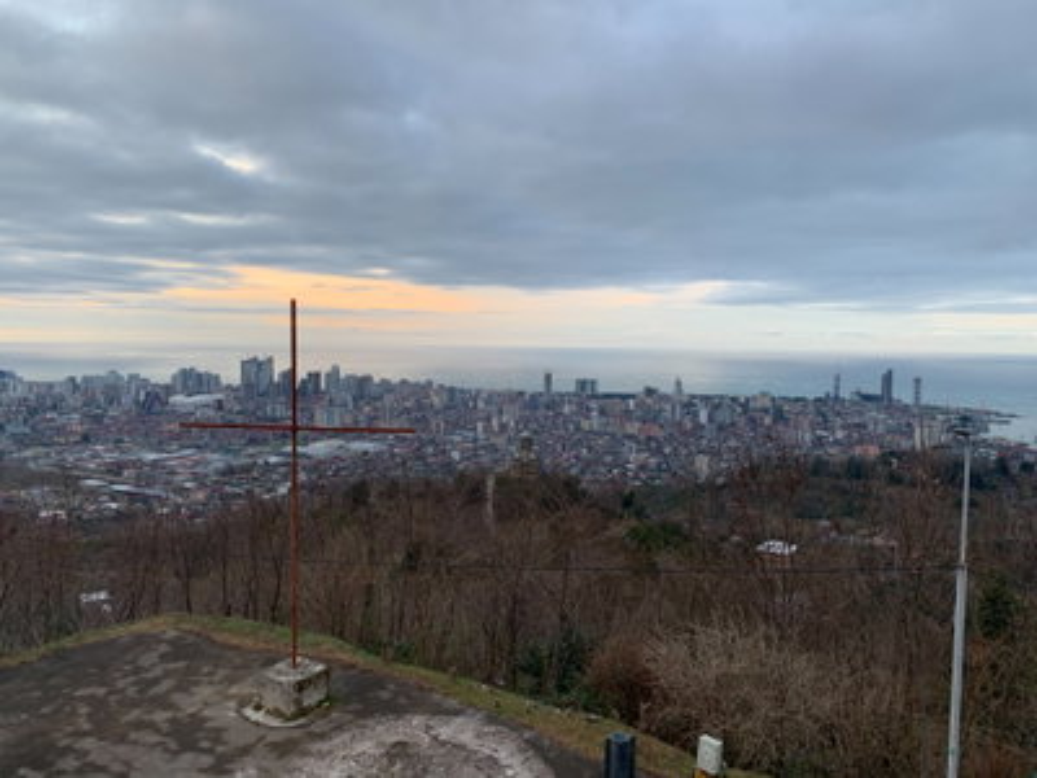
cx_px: 518
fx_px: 779
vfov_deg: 53.1
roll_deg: -0.6
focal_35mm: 26
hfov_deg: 67.3
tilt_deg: -4.1
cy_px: 389
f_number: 1.8
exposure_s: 1/125
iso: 25
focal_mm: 4.25
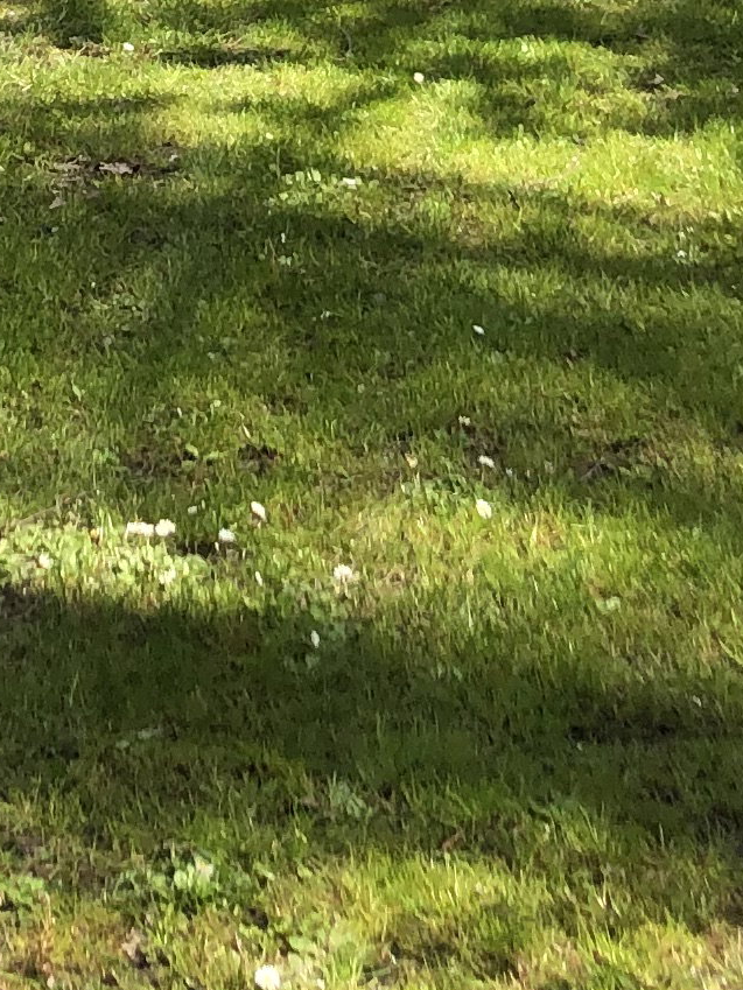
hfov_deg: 11.1
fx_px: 3805
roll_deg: -0.6
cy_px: -728
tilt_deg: +0.4
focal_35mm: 133
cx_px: 479
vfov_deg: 13.5
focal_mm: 3.99
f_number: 1.8
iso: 20
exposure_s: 1/623
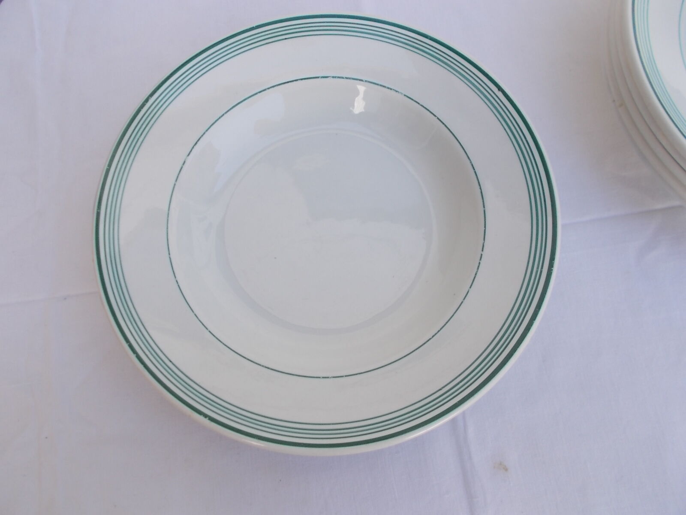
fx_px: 515
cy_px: 258
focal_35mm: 26
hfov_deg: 67.3
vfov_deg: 53.1
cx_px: 343
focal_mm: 4.6
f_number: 3.2
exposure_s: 1/160
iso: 80
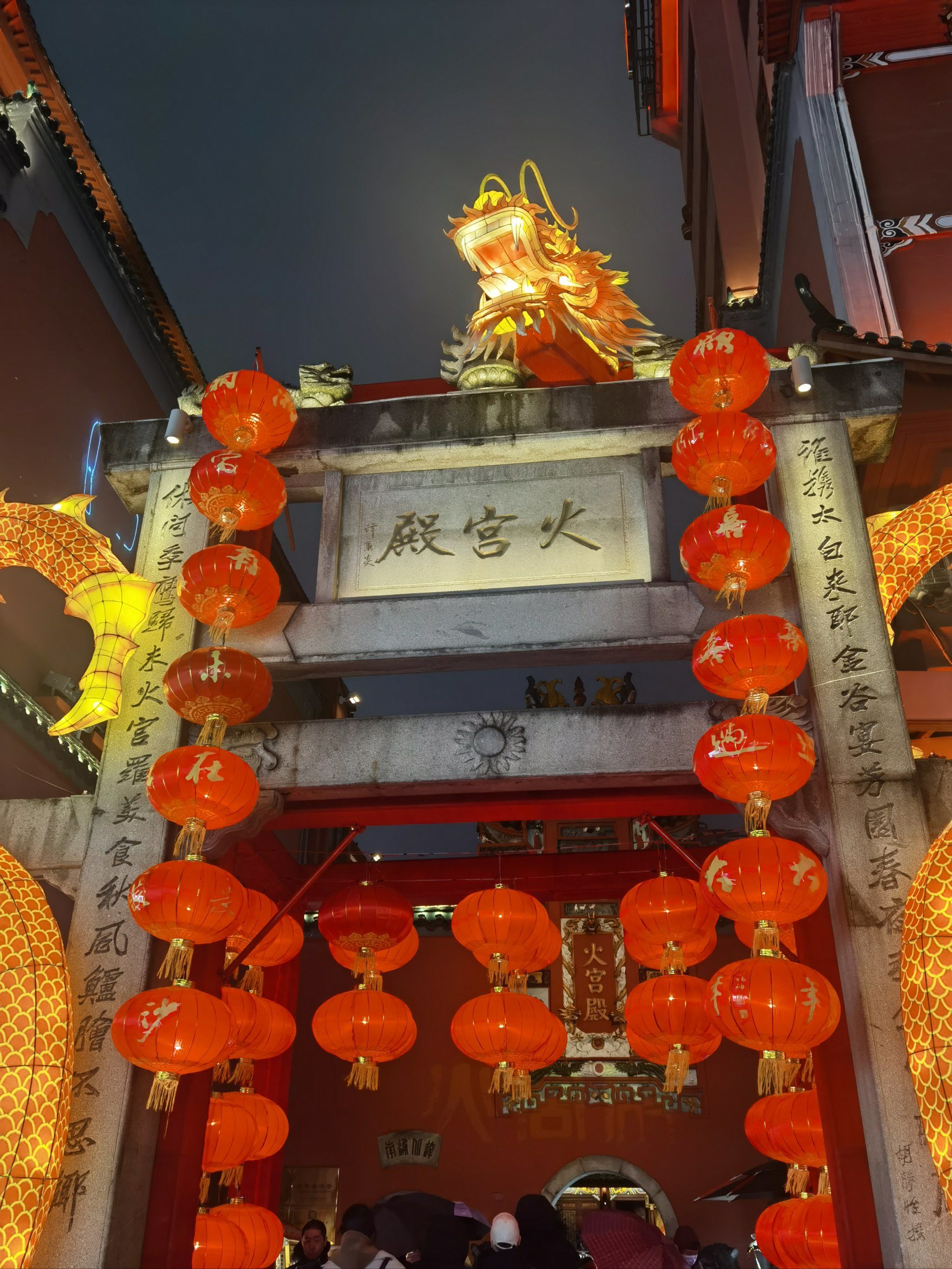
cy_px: 634
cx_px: 476
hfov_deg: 45.4
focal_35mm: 31
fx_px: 1137
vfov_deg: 58.4
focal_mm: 6.71
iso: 125
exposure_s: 1/100
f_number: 1.9
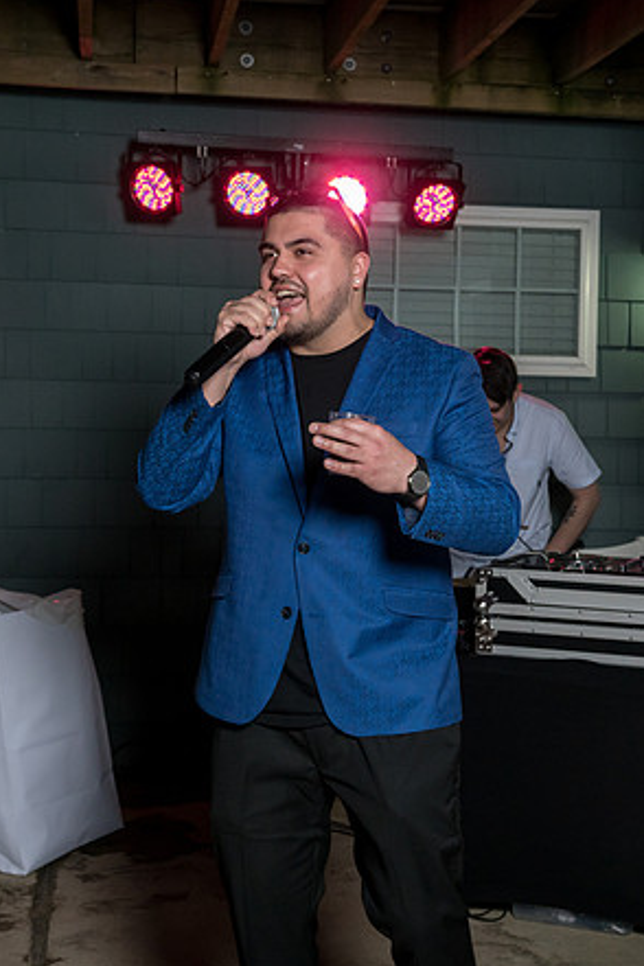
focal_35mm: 61
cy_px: 418
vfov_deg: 32.8
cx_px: 416
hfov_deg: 22.2
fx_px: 1637
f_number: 5.6
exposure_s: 1/160
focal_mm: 35
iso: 2000
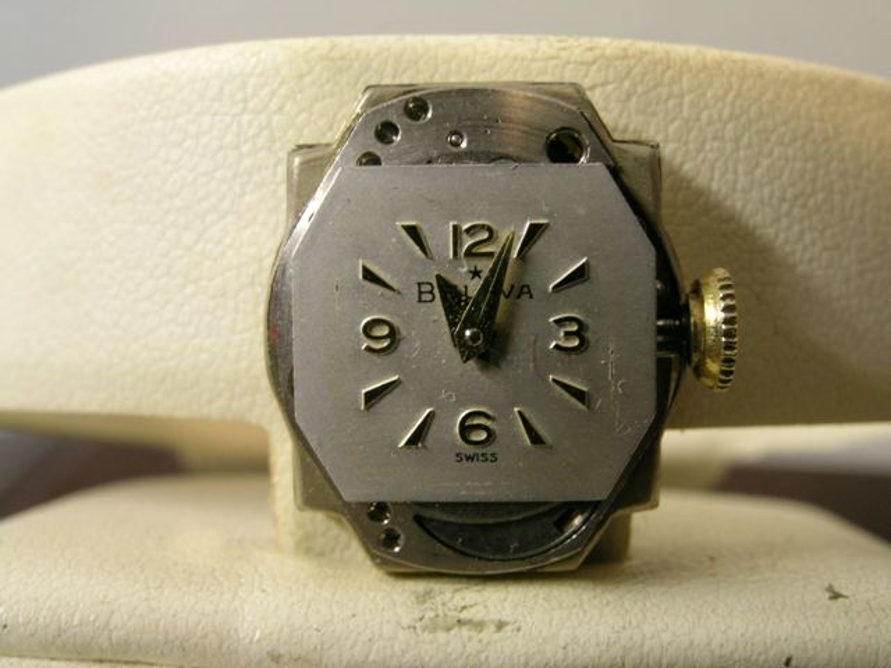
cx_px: 446
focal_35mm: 46
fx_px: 1184
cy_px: 334
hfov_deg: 41.2
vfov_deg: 31.5
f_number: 5.9
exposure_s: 1/4
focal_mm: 9.5
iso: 104
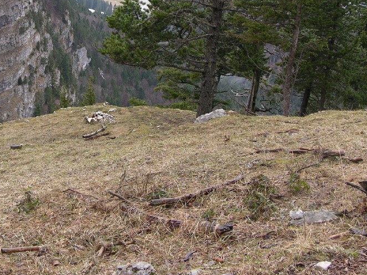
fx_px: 573
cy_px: 67
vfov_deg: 26.7
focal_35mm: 54
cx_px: 133
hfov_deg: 35.3
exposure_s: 1/72.2
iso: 50
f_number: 4
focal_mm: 8.9
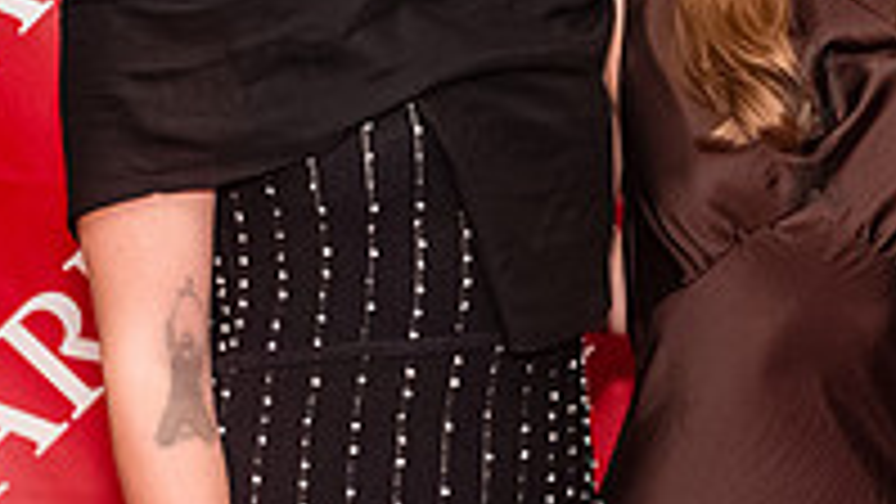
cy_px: 42
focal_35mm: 126
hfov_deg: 16.8
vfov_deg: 9.6
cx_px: 815
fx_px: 2994
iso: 8000
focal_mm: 35
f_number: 5
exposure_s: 1/400
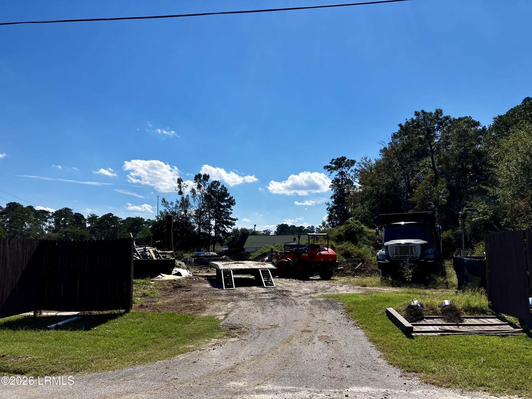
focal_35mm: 28
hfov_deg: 63.4
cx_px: 266
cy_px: 200
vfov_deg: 49.7
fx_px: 430
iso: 32
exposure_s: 1/4049
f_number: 1.8
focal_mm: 3.99
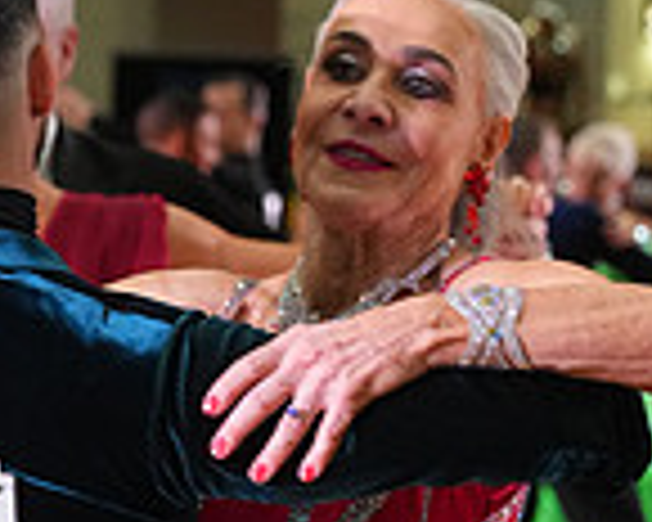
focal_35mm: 405
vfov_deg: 3.8
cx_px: 218
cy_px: 954
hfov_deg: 4.8
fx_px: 7815
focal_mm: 108
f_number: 5.6
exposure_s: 1/200
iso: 3200
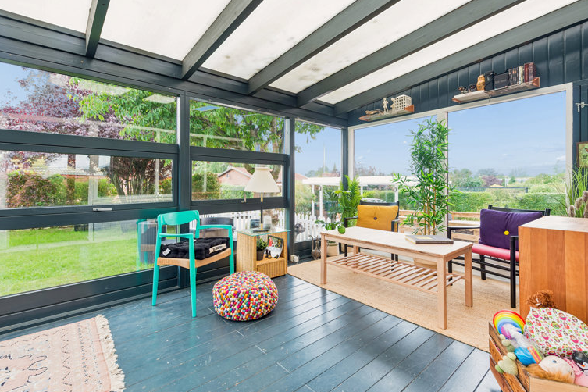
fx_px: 278
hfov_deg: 93.3
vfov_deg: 70.4
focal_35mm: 17
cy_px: 193
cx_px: 292
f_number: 9
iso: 250
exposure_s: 1/15
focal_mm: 16
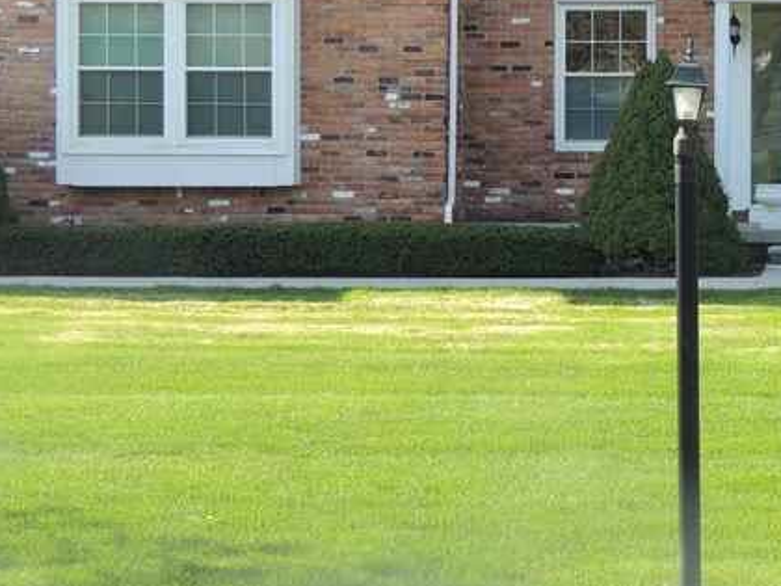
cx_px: 798
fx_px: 2753
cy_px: 182
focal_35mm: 122
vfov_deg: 12.1
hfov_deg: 15.8
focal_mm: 7.1
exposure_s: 1/250
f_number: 3.3
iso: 100
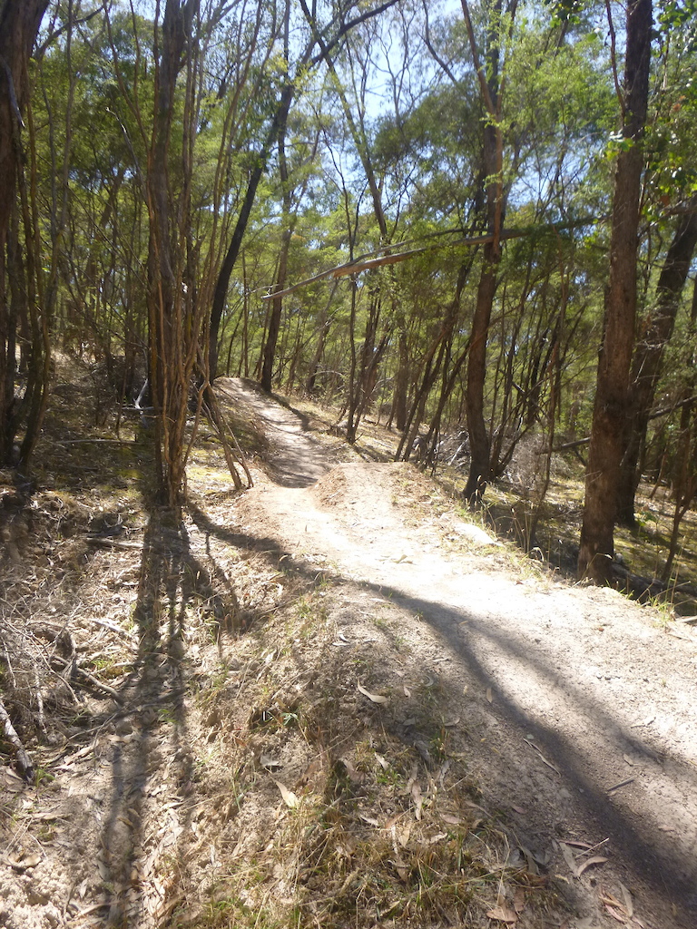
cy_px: 464
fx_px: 671
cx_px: 348
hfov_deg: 54.9
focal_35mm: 25
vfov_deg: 69.4
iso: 100
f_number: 3.9
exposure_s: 1/125
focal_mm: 4.5
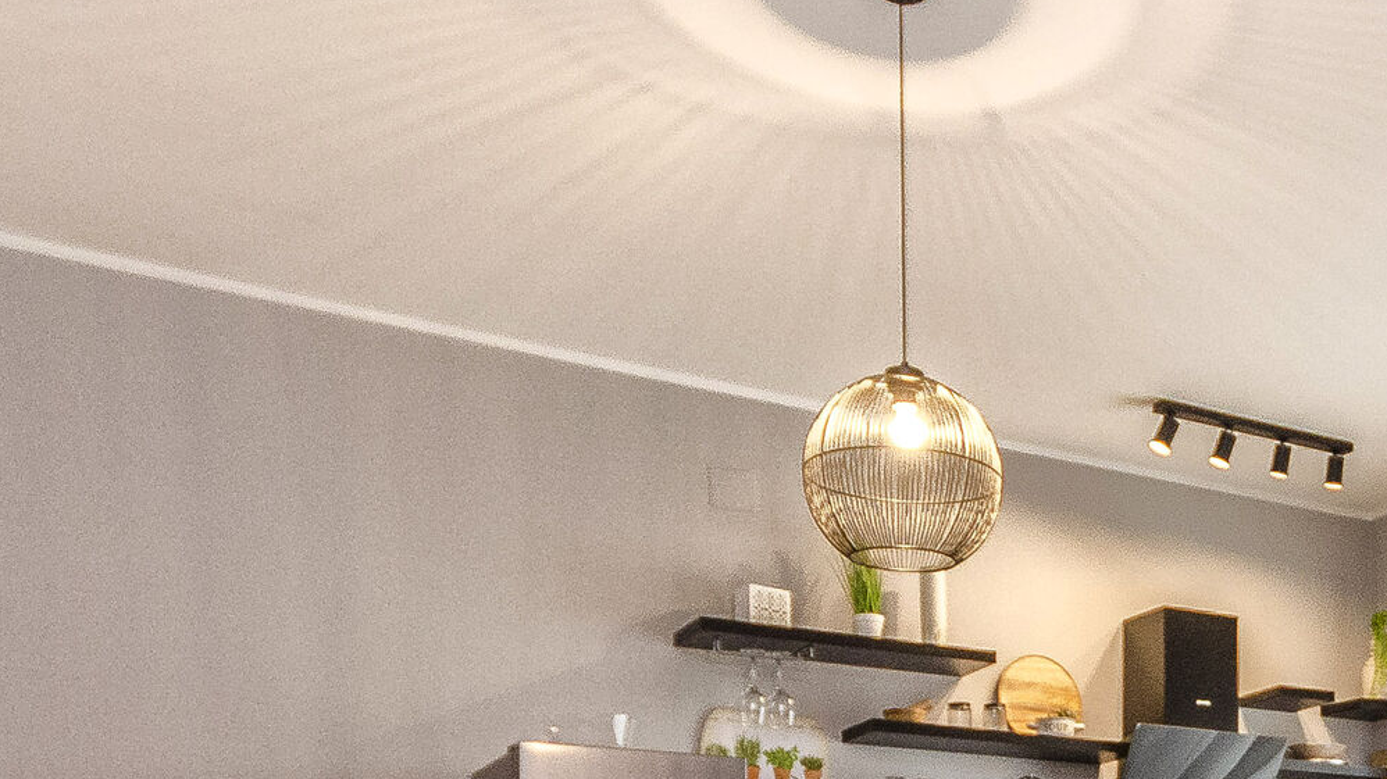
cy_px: 991
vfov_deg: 24.0
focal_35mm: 44
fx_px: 1618
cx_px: 1208
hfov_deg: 43.1
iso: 1800
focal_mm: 10
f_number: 4
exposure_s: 1/60
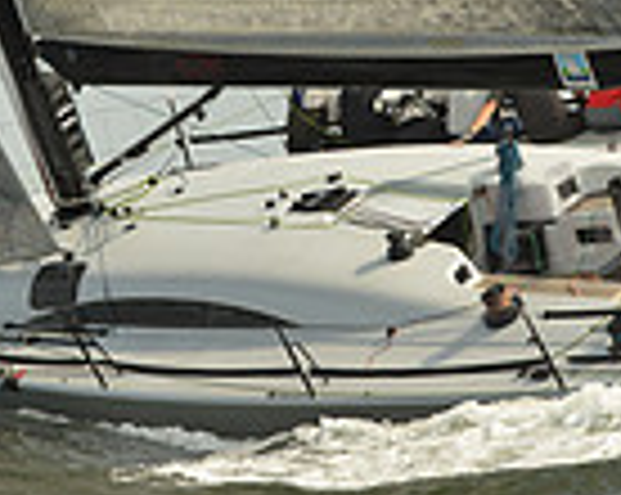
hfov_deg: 7.0
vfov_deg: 5.6
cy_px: -11
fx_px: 5084
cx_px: 256
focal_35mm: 277
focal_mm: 70
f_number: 7.1
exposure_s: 1/1250
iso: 320
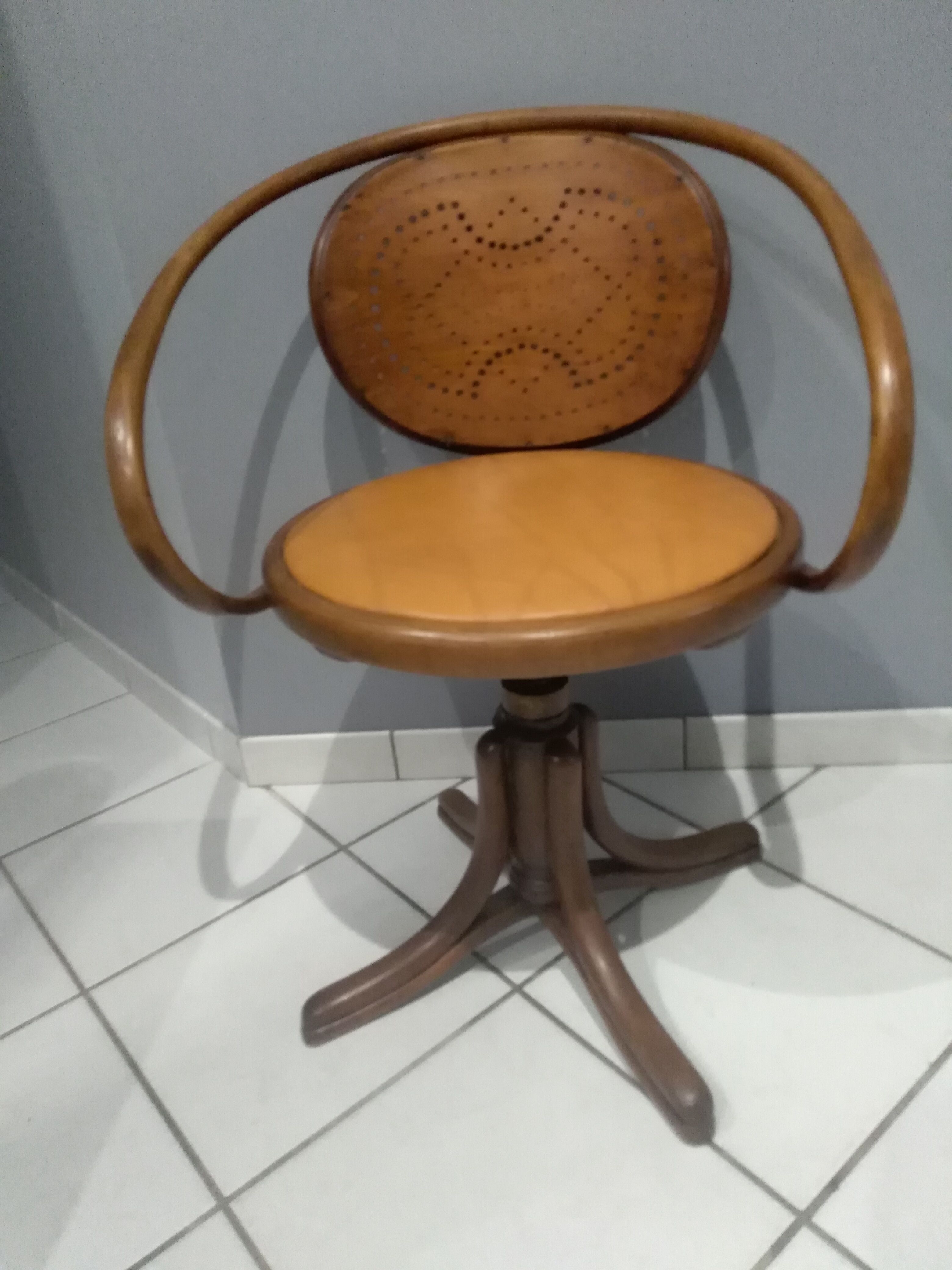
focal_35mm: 26
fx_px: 953
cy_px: 635
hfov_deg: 53.1
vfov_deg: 67.3
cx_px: 476
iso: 1032
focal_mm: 3.54
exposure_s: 1/14.3
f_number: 2
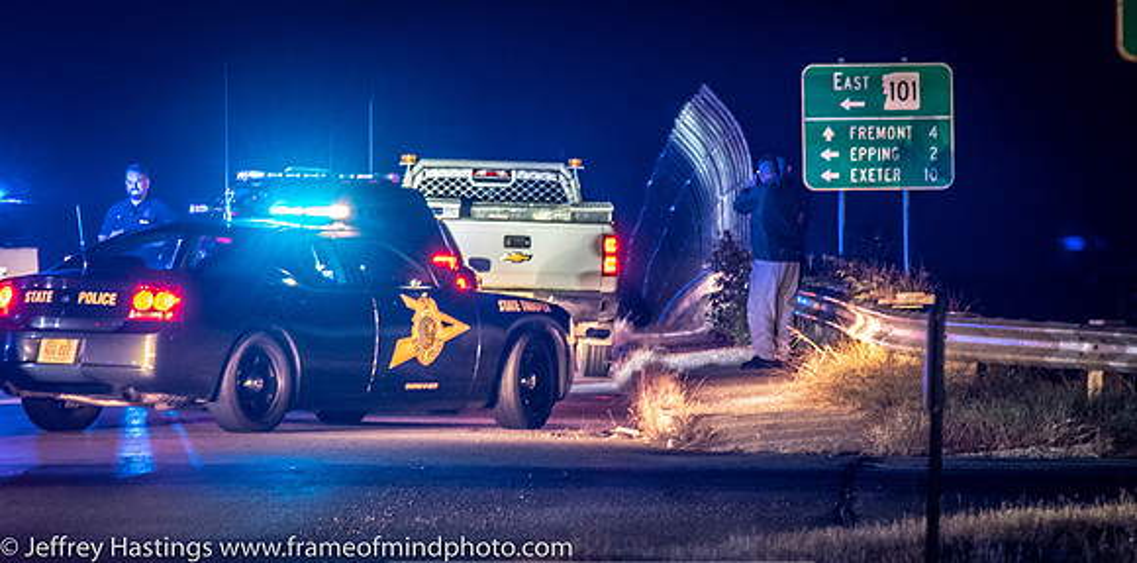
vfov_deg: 3.3
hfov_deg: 6.7
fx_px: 9732
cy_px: 239
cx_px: 530
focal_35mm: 332
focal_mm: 190
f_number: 5.6
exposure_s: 1/13
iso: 2000
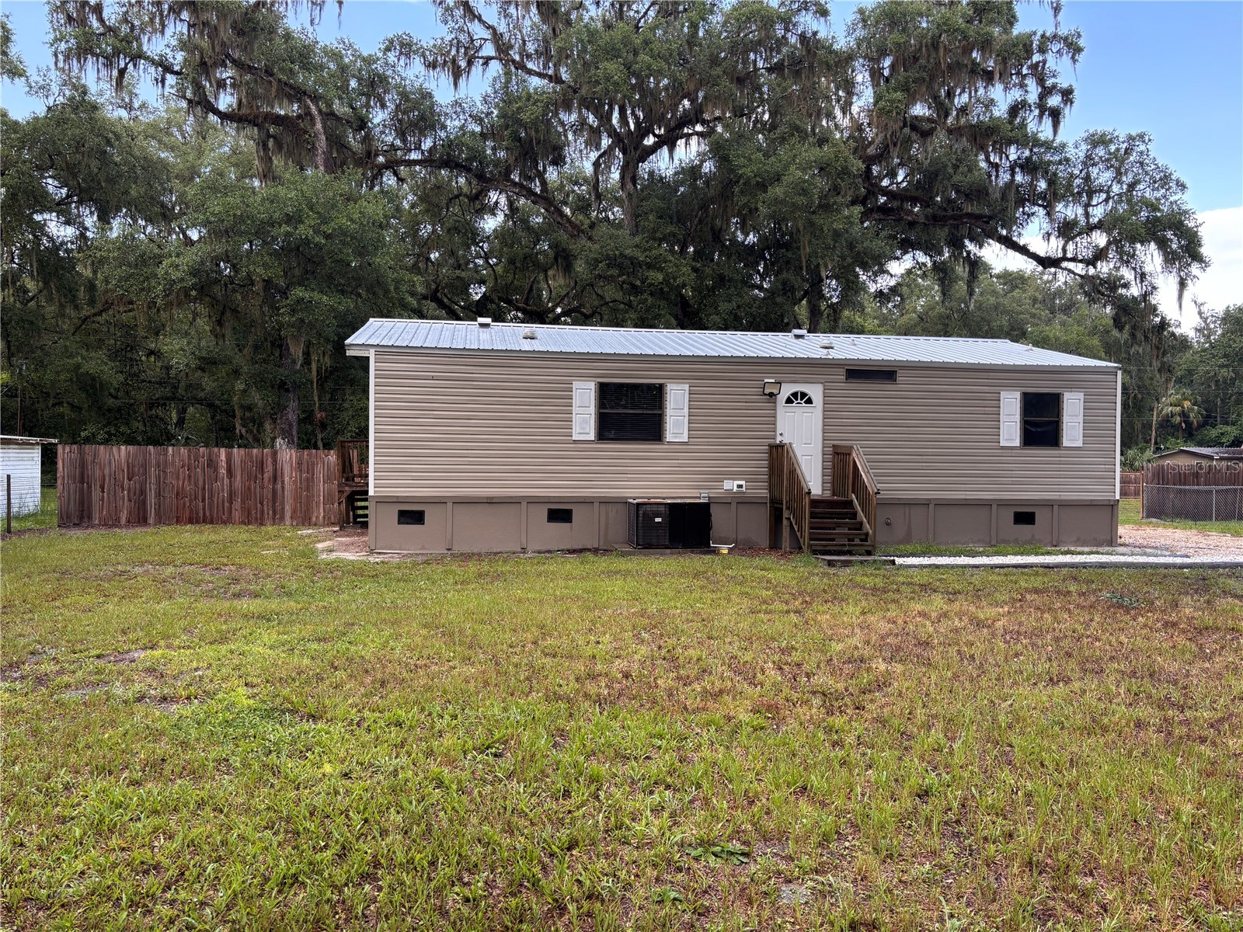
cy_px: 466
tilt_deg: -1.2
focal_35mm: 26
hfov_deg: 67.3
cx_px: 622
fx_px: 934
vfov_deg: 53.1
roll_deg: -1.1
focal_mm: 5.96
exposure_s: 1/137
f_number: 1.6
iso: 40
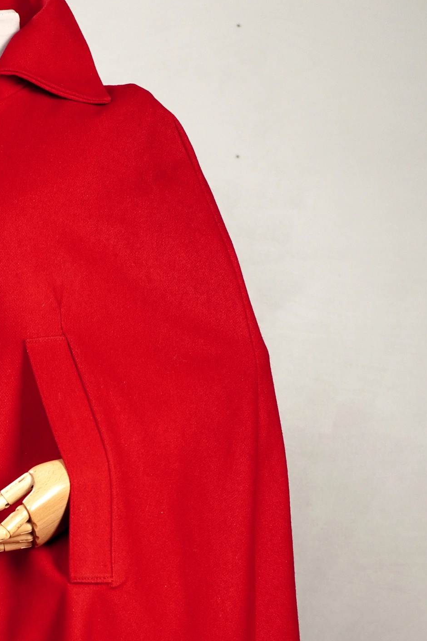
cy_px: 556
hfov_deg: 13.7
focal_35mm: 98
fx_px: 1744
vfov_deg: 20.5
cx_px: -4
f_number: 3.5
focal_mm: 32
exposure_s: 1/100
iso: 400
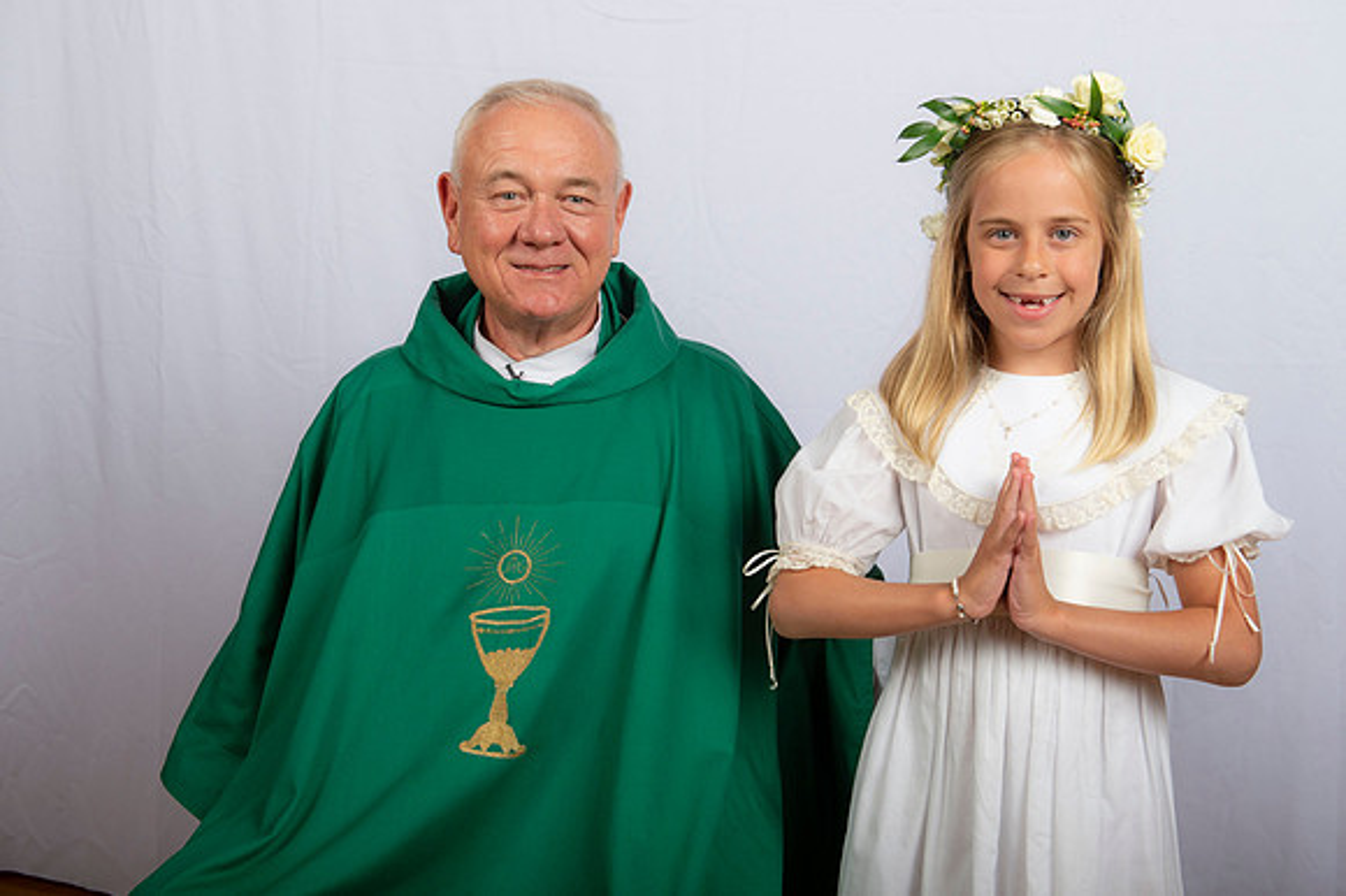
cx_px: 673
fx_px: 1943
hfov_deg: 38.2
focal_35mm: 52
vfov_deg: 26.0
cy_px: 448
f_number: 8
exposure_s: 1/200
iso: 320
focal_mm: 52
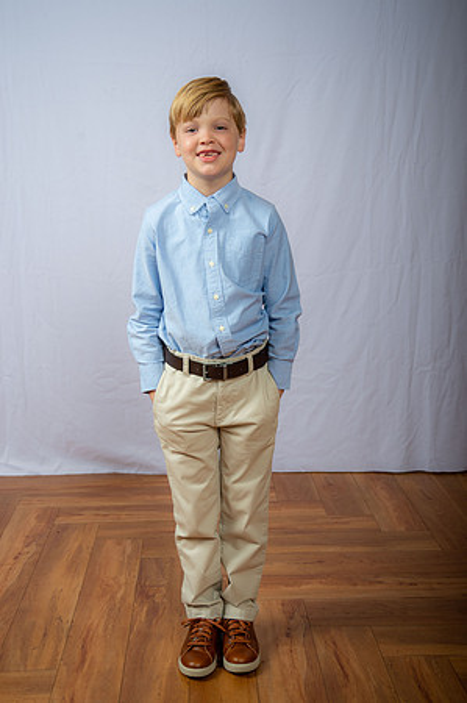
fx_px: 975
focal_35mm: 50
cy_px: 352
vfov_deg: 39.6
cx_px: 234
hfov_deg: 26.9
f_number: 6.3
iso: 250
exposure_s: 1/200
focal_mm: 50
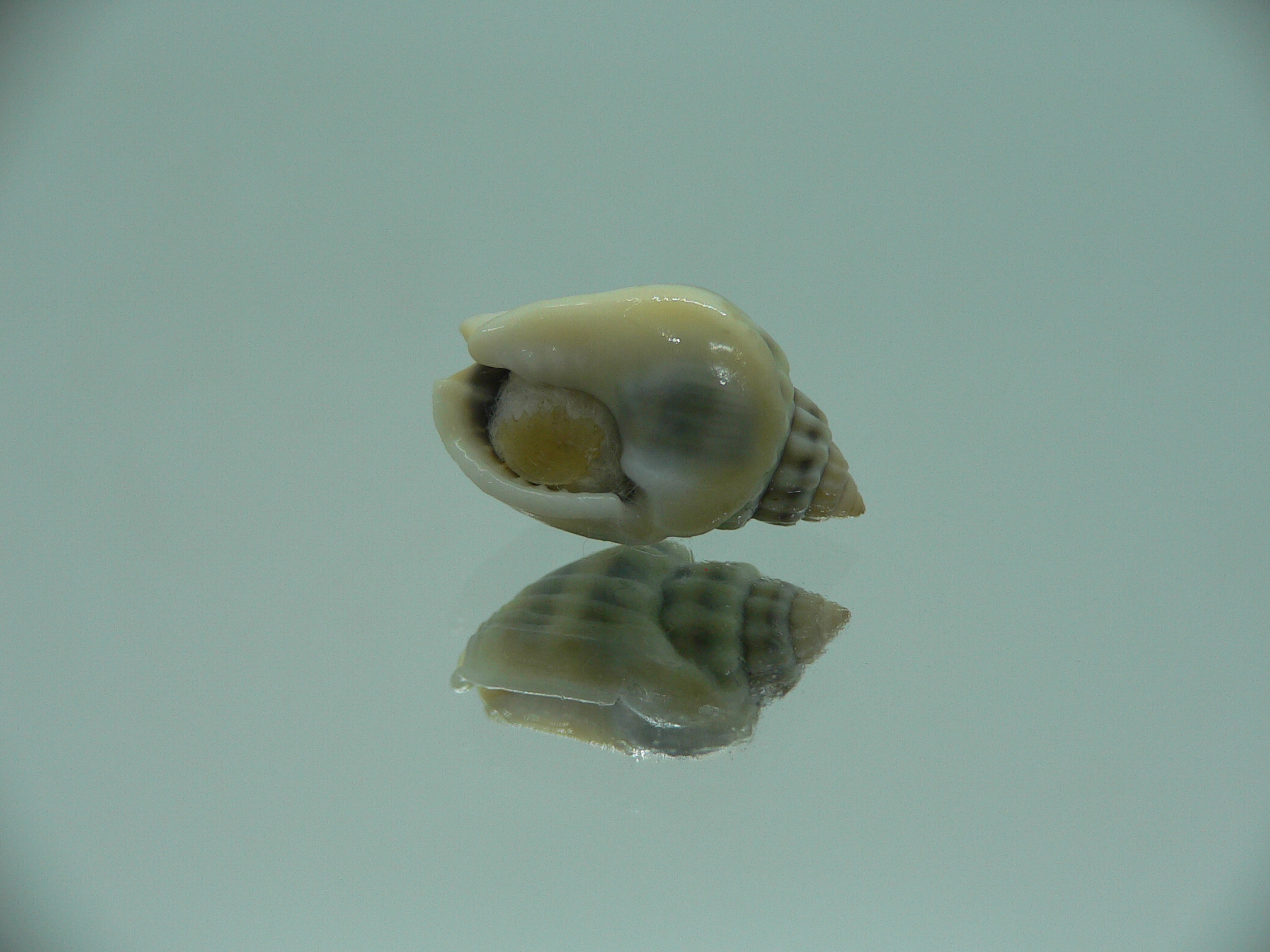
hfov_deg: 52.6
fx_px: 1284
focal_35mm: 35
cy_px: 476
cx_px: 635
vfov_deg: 40.7
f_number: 2.8
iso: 80
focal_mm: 4.6
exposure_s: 1/60
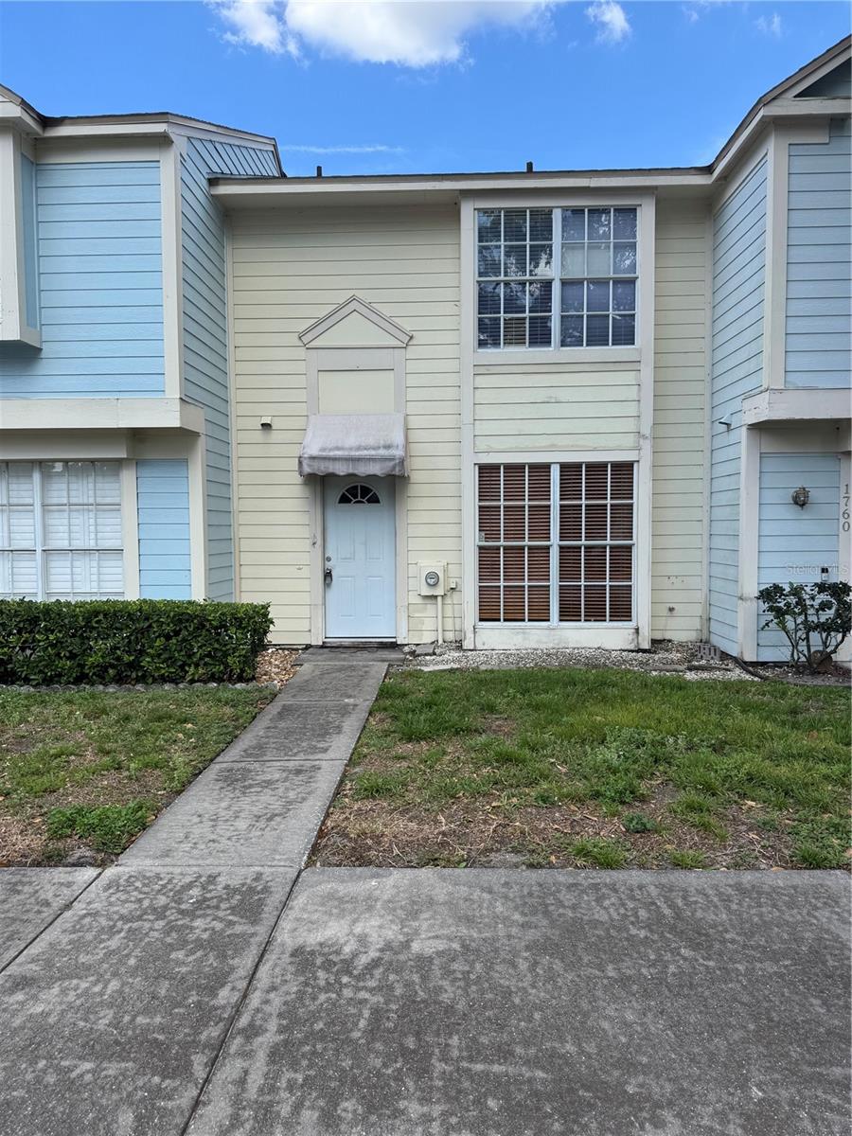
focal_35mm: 24
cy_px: 568
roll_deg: +1.5
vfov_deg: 71.6
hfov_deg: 56.8
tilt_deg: -2.1
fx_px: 788
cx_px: 426
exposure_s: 1/1524
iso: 80
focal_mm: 6.76
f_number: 1.78
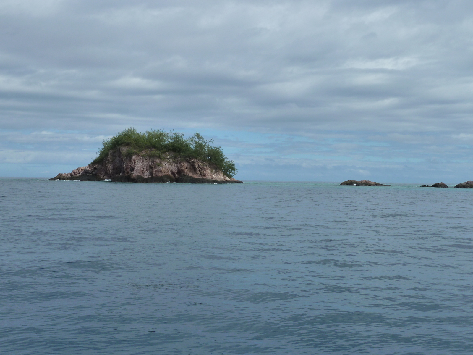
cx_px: 236
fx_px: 601
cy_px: 178
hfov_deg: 42.9
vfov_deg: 32.9
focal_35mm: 44
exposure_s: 1/500
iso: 125
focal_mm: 7.3
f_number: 5.6
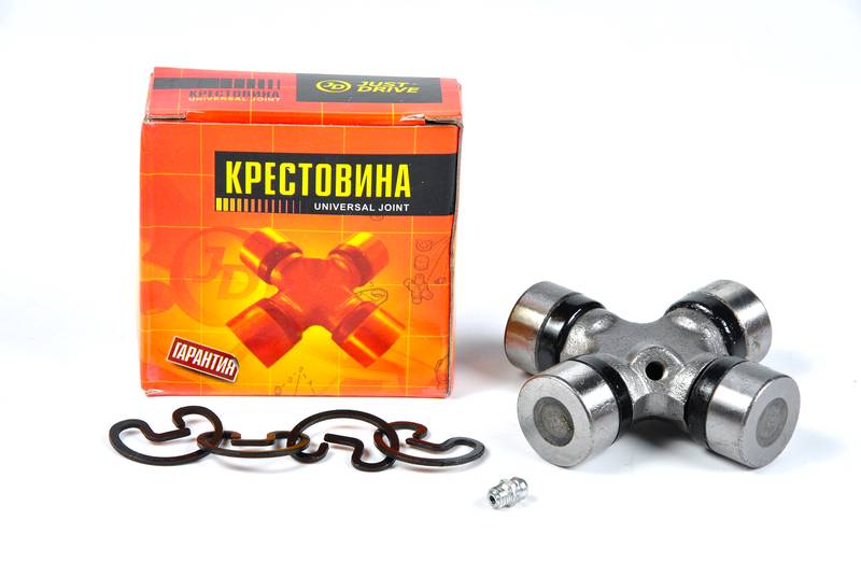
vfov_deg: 8.7
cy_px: 288
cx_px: 430
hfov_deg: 13.0
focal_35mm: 158
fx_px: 3772
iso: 200
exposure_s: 1/200
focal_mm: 105
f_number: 10
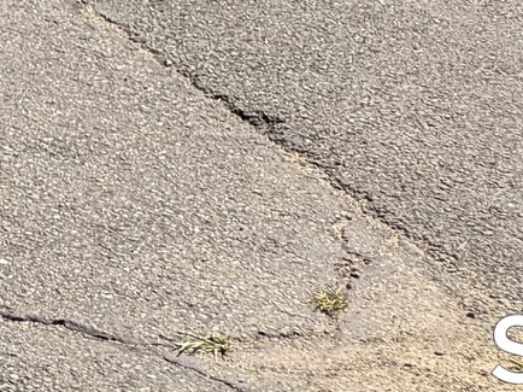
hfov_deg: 9.9
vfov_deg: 7.2
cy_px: -977
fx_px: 2567
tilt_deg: +3.5
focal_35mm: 170
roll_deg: +0.2
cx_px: -809
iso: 80
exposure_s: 1/2703
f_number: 1.78
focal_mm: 6.76
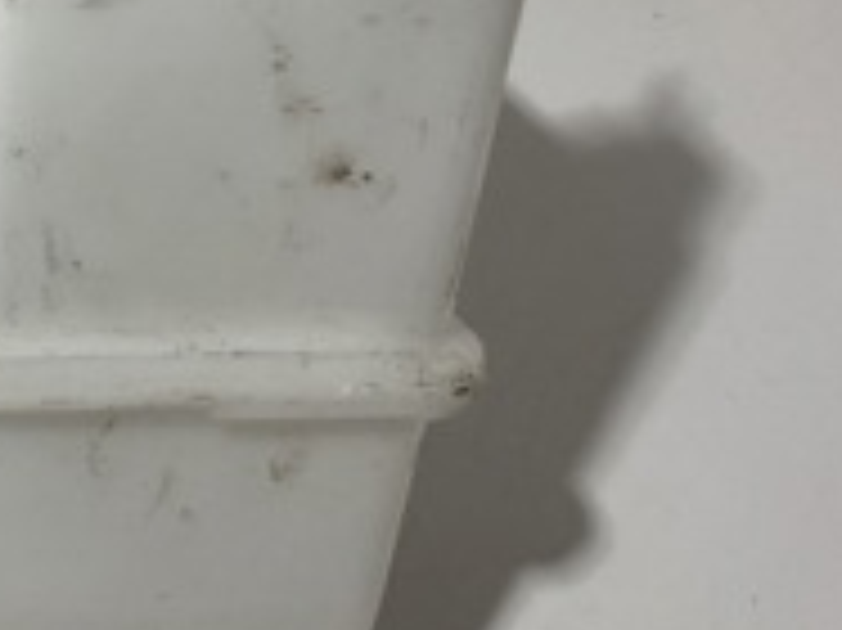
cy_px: -29
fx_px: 2163
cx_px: -356
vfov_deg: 16.2
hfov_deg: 19.6
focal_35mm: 89
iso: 32
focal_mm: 4.25
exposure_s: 1/100
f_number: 1.8
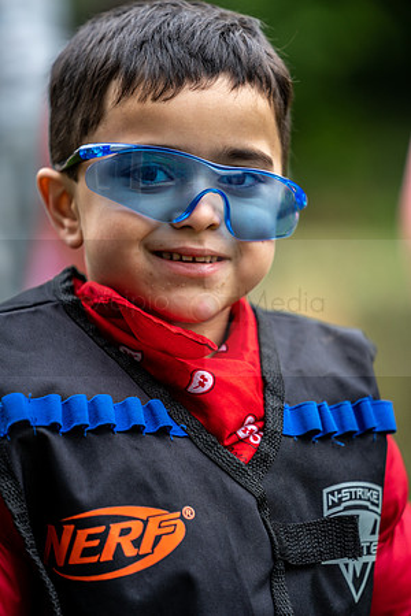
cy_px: 308
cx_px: 206
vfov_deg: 10.3
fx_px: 3425
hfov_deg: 6.9
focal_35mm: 200
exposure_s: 1/125
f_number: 2.8
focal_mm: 200
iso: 100
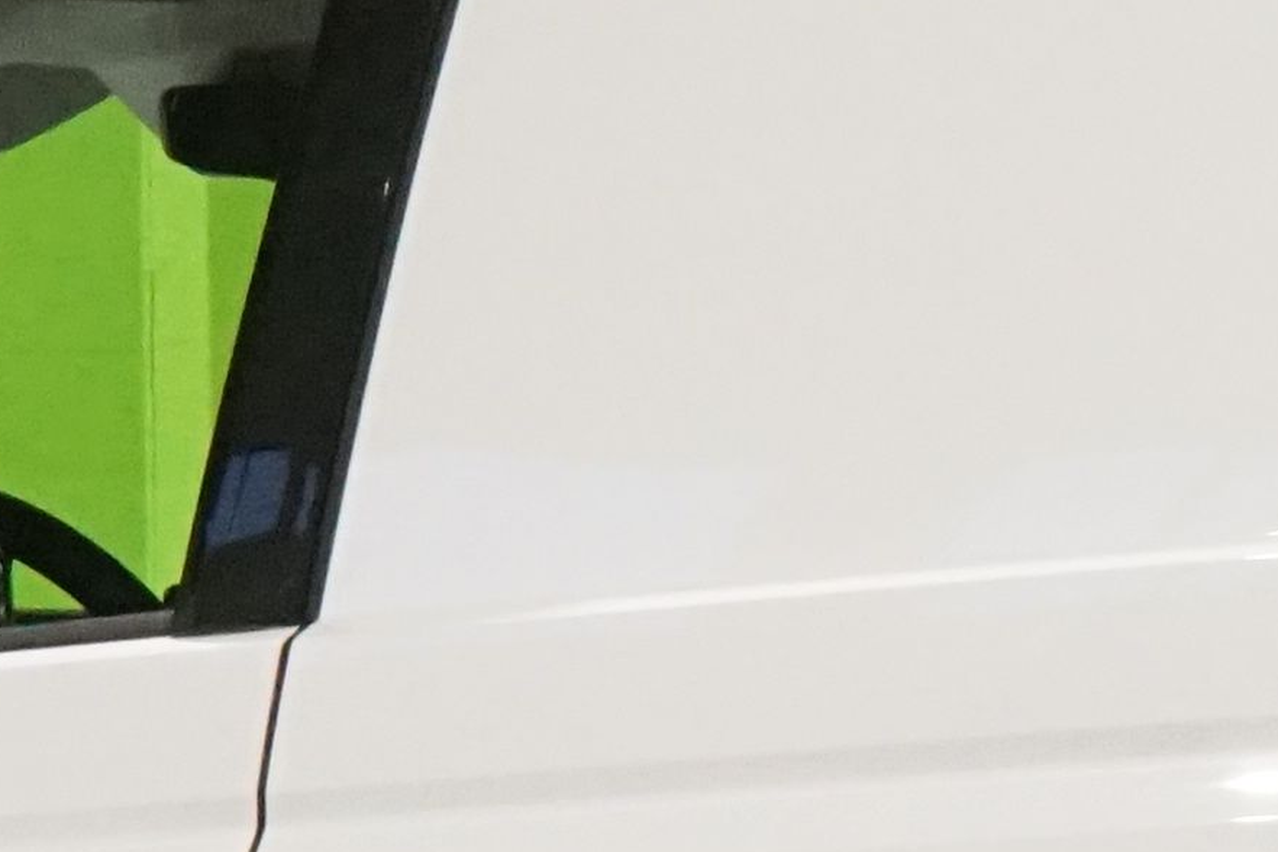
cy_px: 522
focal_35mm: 374
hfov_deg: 5.5
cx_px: 1775
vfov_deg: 3.7
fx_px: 13276
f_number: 14
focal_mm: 55
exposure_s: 1/50
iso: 6400
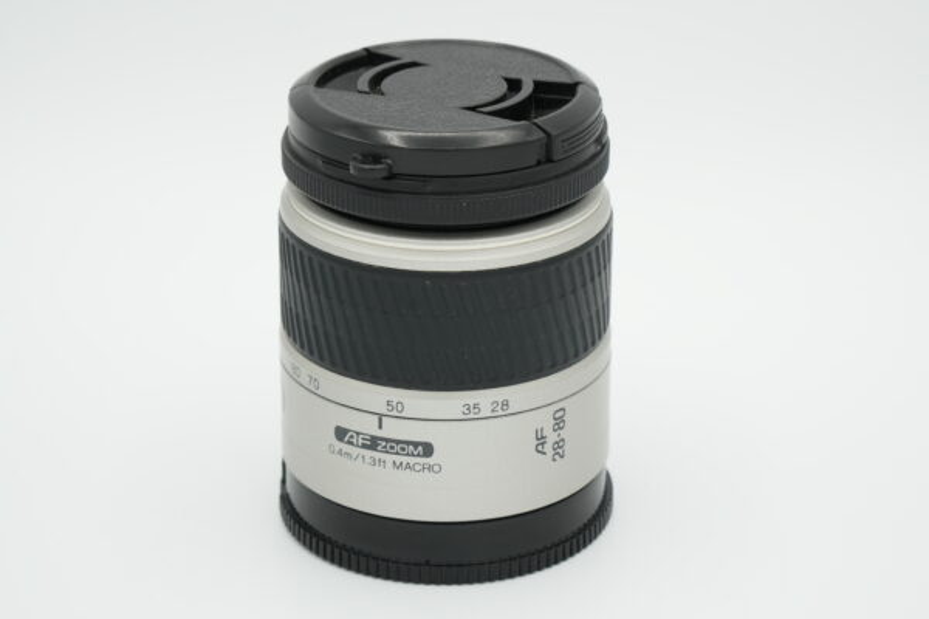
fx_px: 2709
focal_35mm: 105
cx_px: 464
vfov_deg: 13.0
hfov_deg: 19.5
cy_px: 310
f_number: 11
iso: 320
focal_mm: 70
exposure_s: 1/125
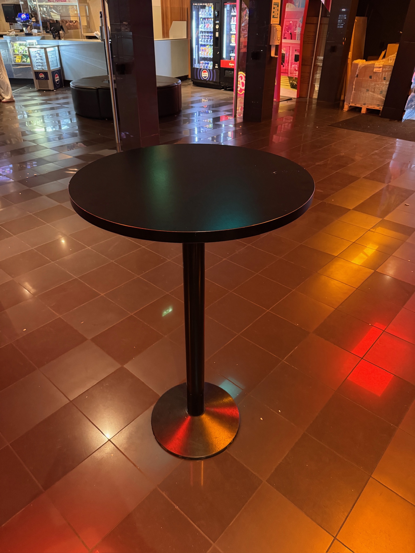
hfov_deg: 56.8
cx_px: 208
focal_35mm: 24
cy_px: 276
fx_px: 384
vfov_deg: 71.6
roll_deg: -0.7
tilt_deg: -34.0
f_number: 1.78
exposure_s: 1/25
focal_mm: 6.76
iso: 800
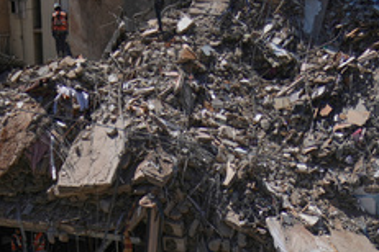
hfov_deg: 14.0
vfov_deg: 9.0
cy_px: 468
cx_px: 259
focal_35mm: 146
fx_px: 1537
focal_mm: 33
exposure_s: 1/2500
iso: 50
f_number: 2.8
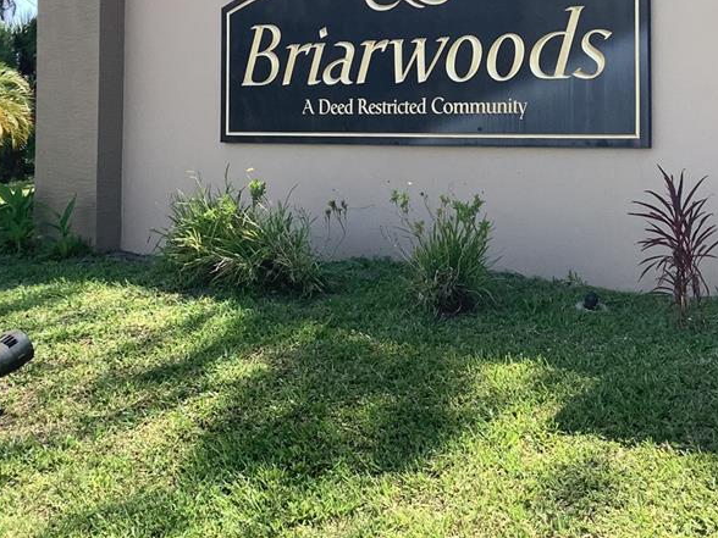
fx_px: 1120
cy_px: 71
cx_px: 497
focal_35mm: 54
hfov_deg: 35.1
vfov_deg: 26.3
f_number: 2.4
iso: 25
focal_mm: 3.3
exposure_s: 1/519
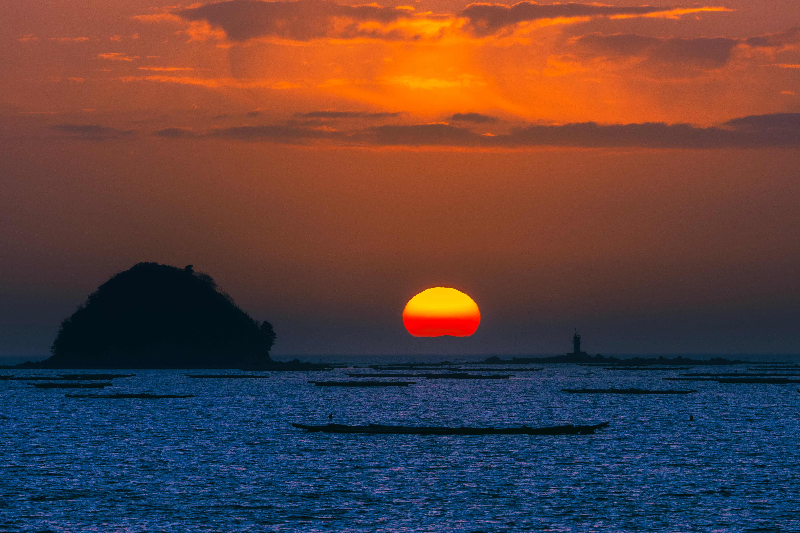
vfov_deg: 3.9
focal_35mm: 353
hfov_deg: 5.8
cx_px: 400
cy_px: 299
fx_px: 7844
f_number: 8
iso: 200
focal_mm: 169
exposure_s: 1/250
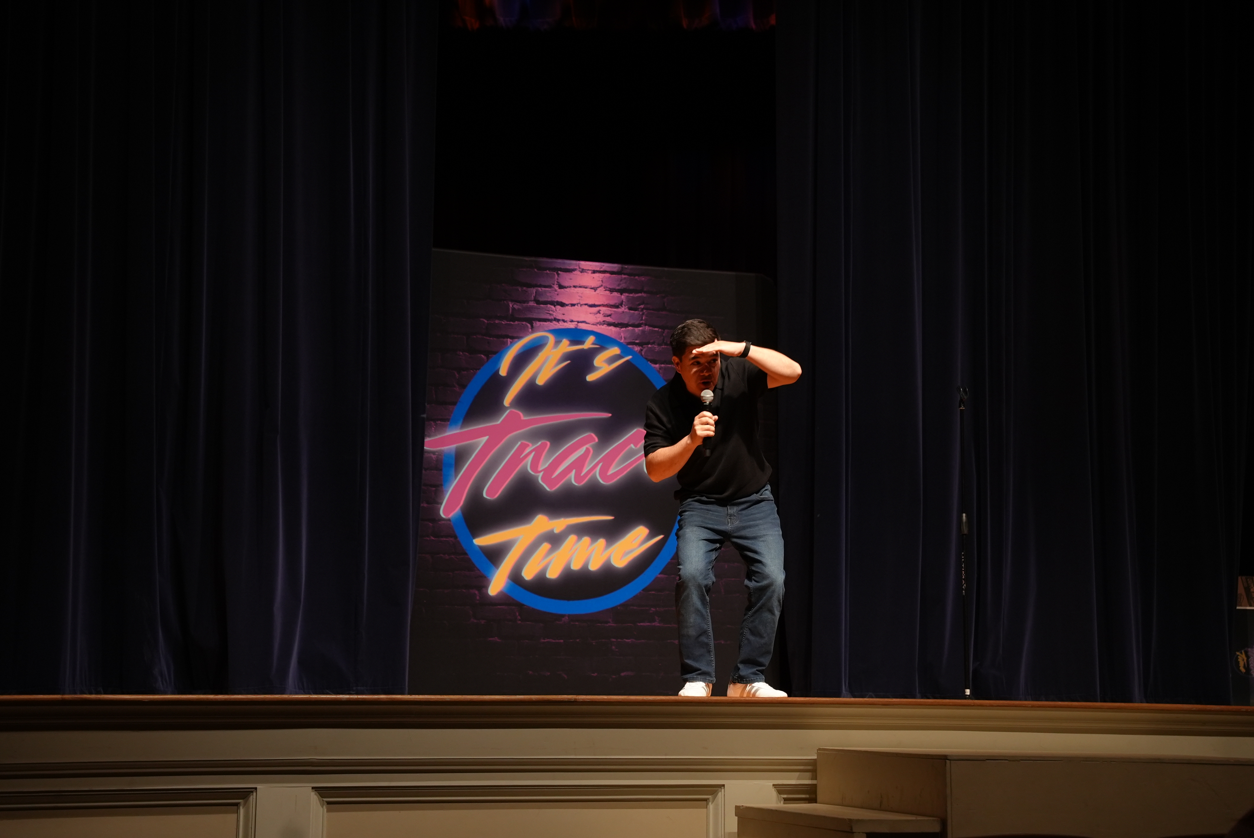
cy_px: 419
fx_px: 2440
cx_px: 627
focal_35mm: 70
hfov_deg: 28.8
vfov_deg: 19.5
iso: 2000
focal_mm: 70
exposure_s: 1/160
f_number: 4
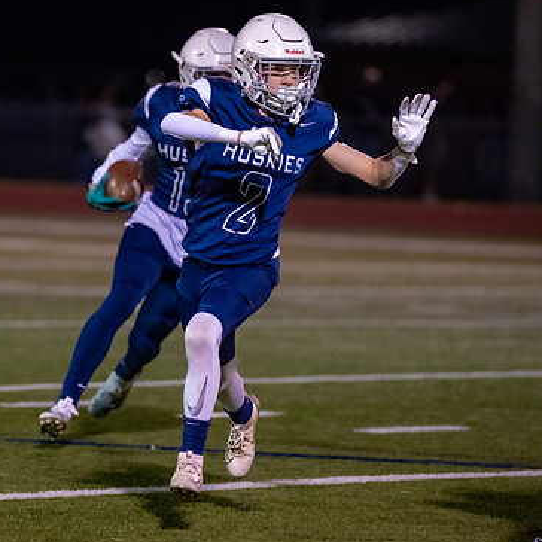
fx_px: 6448
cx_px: 141
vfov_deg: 4.8
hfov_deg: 4.8
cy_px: 227
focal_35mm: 364
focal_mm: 194
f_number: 2.8
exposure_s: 1/1250
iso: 6400
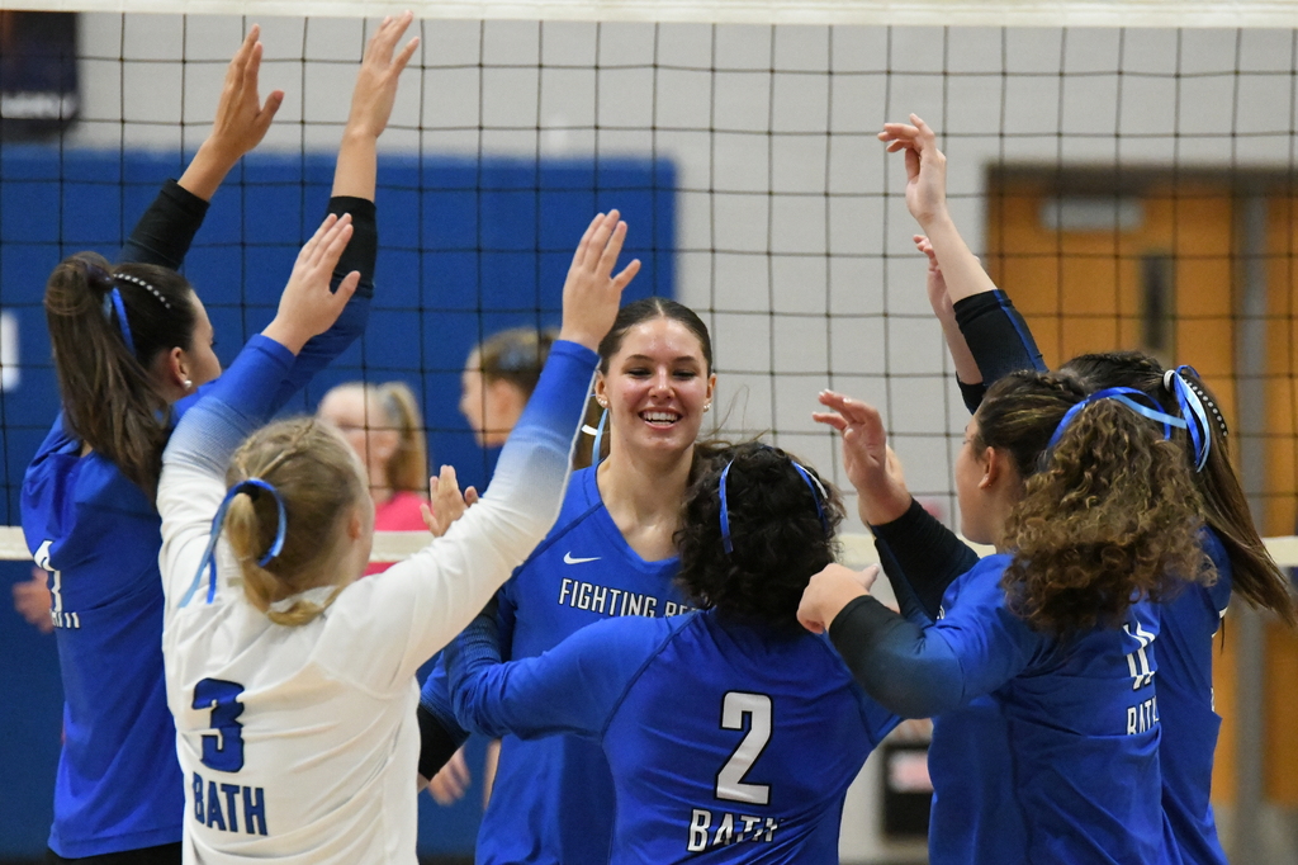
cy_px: 432
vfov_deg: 4.6
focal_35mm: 300
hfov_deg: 6.9
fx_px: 10813
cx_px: 649
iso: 16000
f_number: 4.5
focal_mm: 200
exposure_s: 1/1250
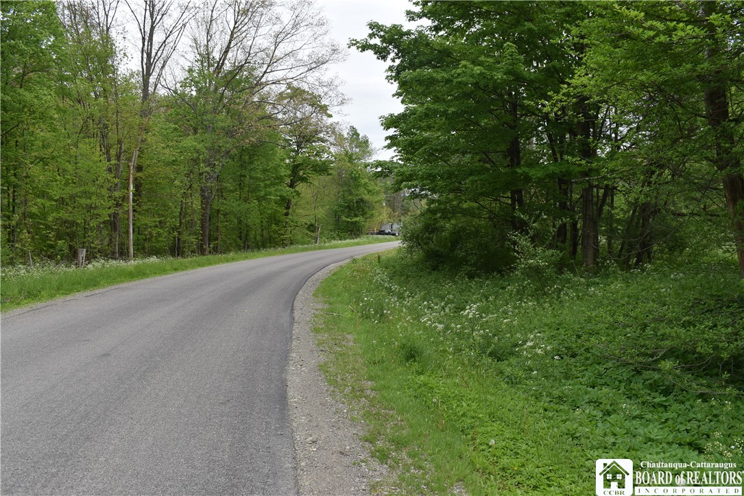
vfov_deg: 41.7
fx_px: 651
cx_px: 372
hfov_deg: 59.5
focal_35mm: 32
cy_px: 248
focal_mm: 21
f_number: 8
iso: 220
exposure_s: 1/250
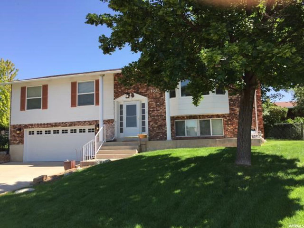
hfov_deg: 61.7
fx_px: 255
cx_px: 152
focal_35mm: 29
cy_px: 114
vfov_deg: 48.2
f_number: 2.2
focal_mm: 4.15
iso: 32
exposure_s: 1/989
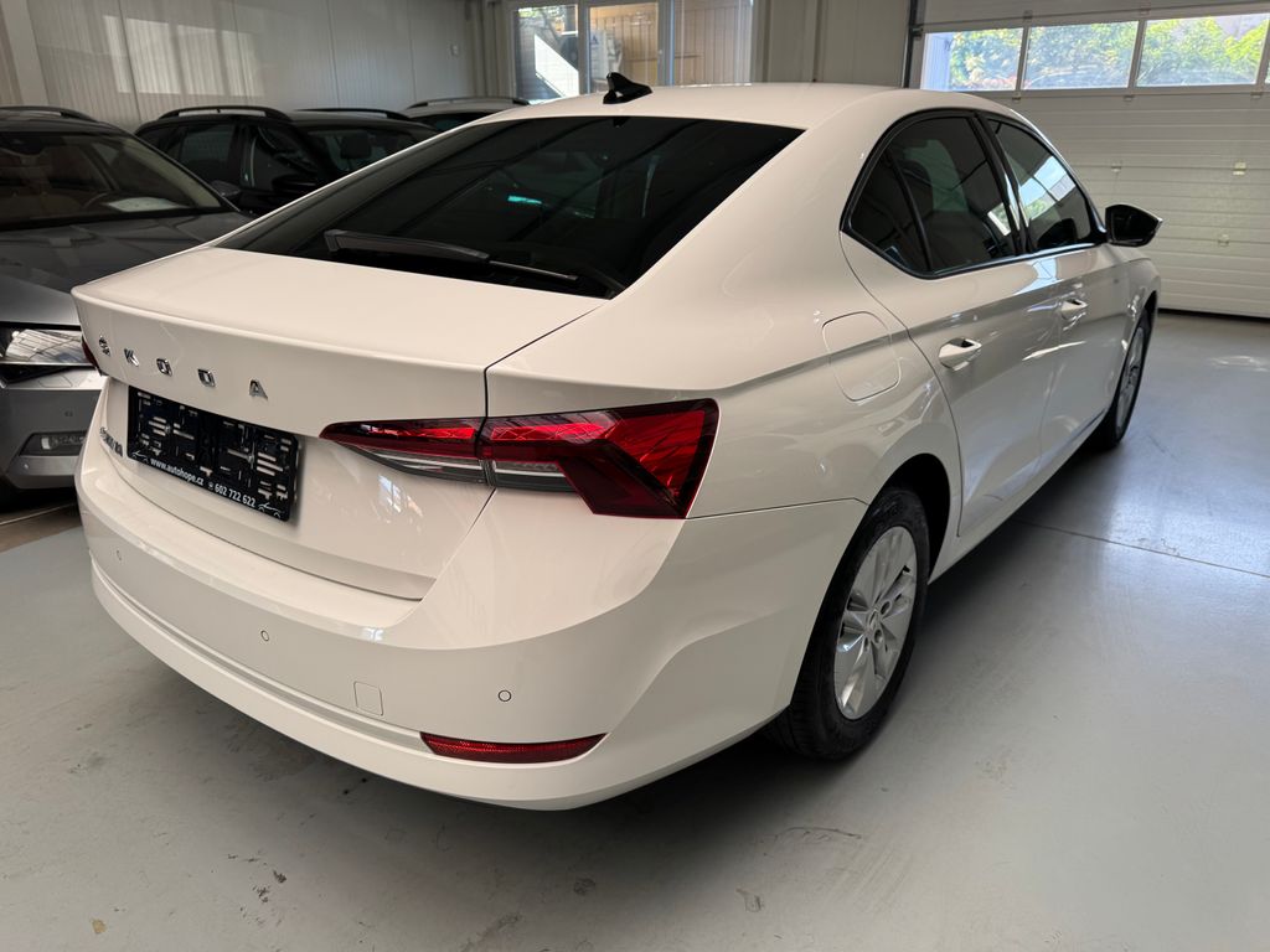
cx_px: 635
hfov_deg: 71.6
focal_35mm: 24
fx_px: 881
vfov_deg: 56.8
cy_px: 476
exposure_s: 1/121
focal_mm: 6.76
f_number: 1.78
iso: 80
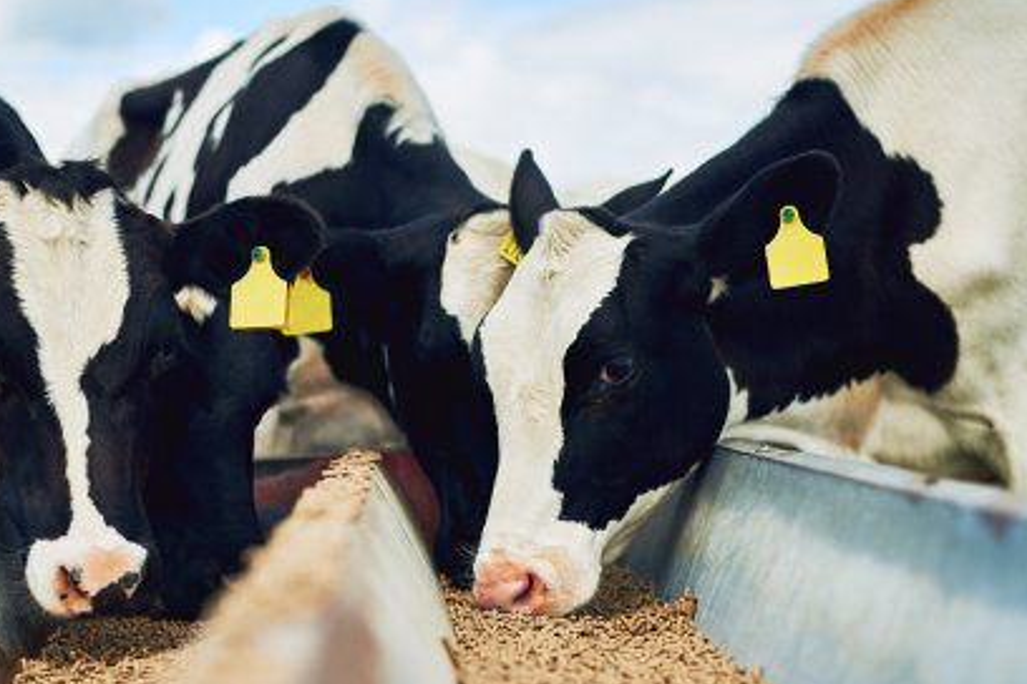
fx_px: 2139
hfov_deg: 26.9
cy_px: 453
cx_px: 395
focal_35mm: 75
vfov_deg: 18.1
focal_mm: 50
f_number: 2.2
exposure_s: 1/5000
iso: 200
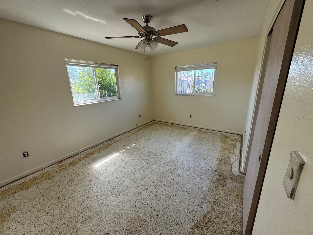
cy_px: 118
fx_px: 127
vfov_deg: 85.7
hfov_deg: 102.1
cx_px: 156
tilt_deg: -13.2
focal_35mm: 14
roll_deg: +2.3
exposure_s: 1/120
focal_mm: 2.22
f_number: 2.2
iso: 80
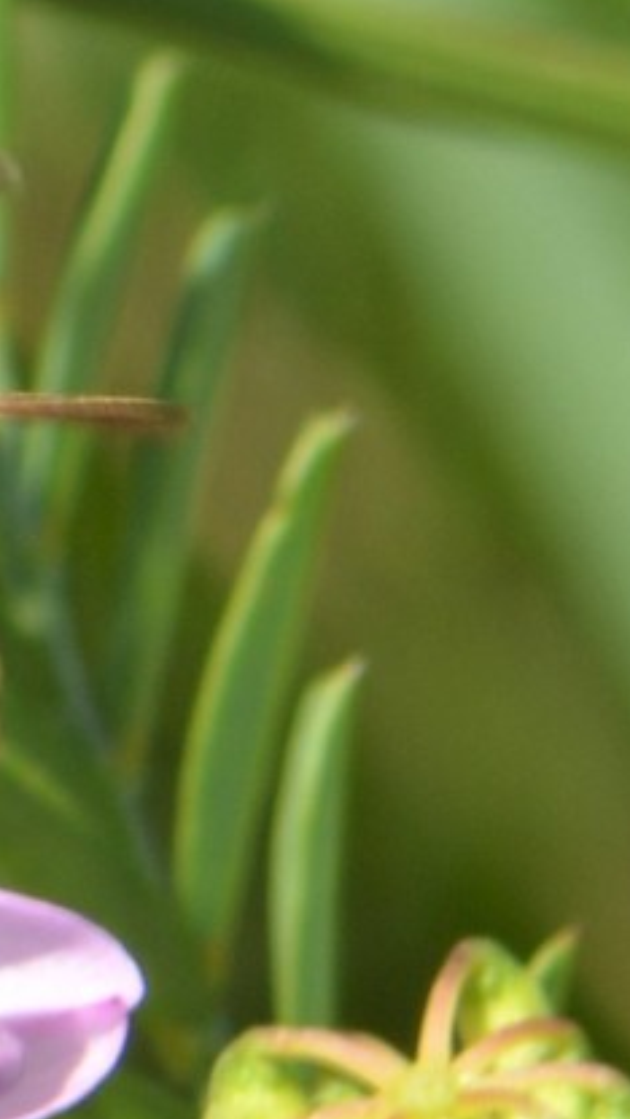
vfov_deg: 2.0
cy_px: 621
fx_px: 32282
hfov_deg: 1.1
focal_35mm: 1087
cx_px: -477
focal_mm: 300
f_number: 8
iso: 100
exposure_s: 1/160
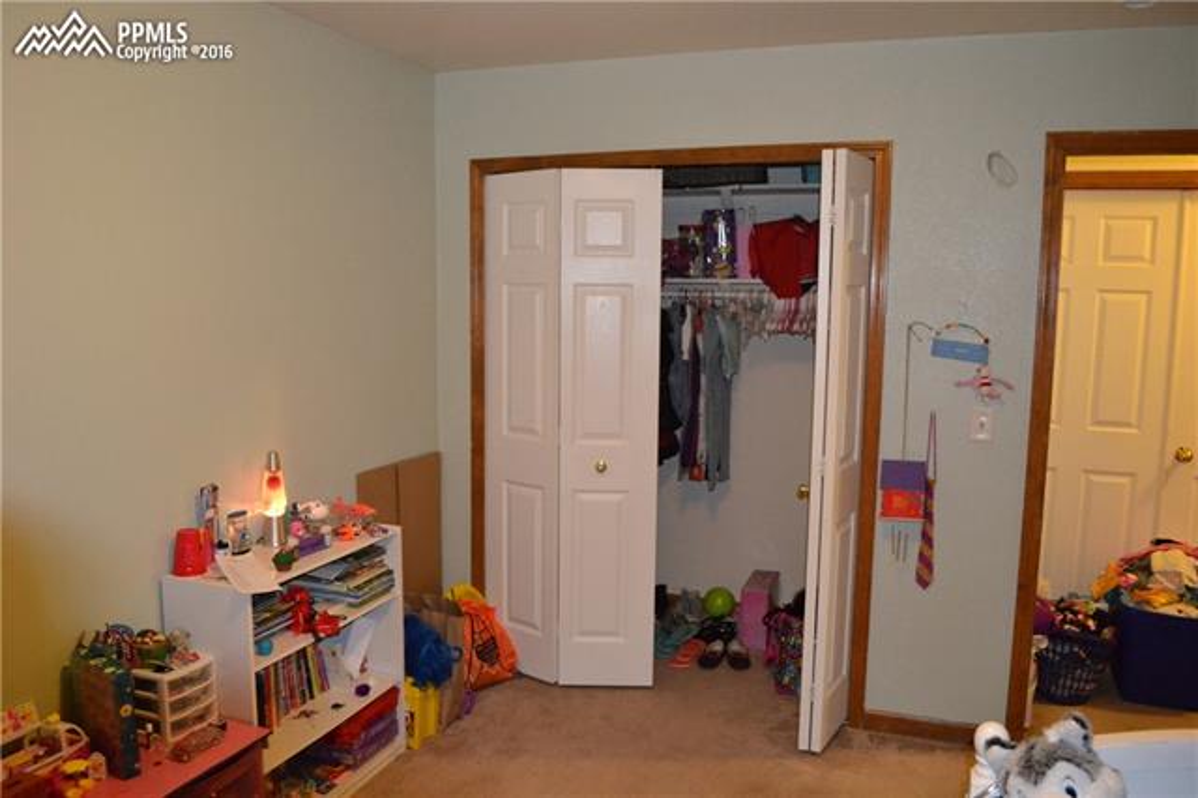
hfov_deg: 67.4
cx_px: 599
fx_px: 898
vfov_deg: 47.9
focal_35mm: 27
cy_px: 399
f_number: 3.5
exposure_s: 1/60
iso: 3200
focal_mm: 18
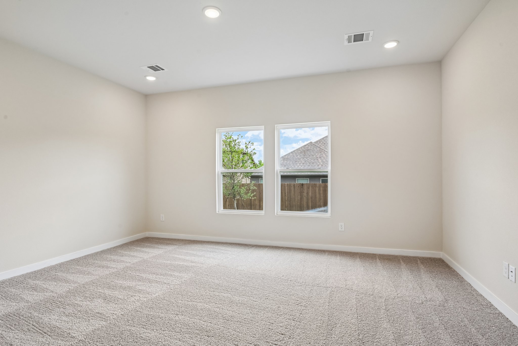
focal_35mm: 19
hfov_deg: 86.9
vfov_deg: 64.5
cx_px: 259
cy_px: 173
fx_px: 273
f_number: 8
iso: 400
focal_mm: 19
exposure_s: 1/80
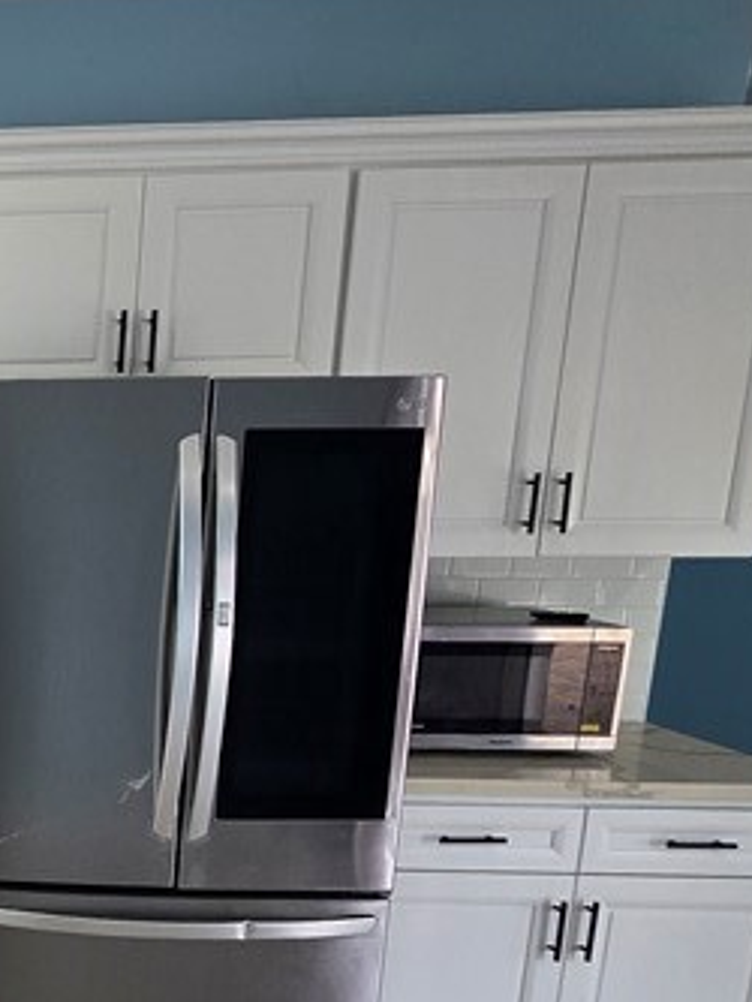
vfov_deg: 45.8
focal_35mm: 40
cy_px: 695
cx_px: -364
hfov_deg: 26.5
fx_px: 1158
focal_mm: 2.2
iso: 80
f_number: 2.2
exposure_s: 1/120
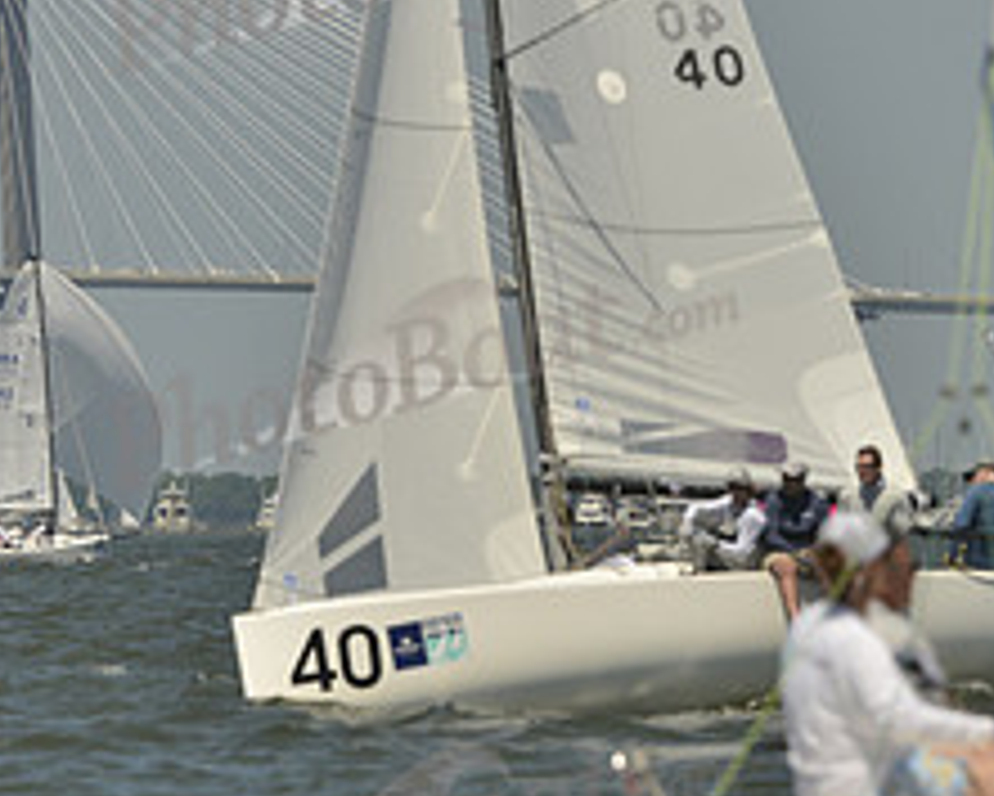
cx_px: 976
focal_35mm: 765
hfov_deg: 2.5
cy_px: 542
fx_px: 22515
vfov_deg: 2.0
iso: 280
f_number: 9
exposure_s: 1/1600
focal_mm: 310
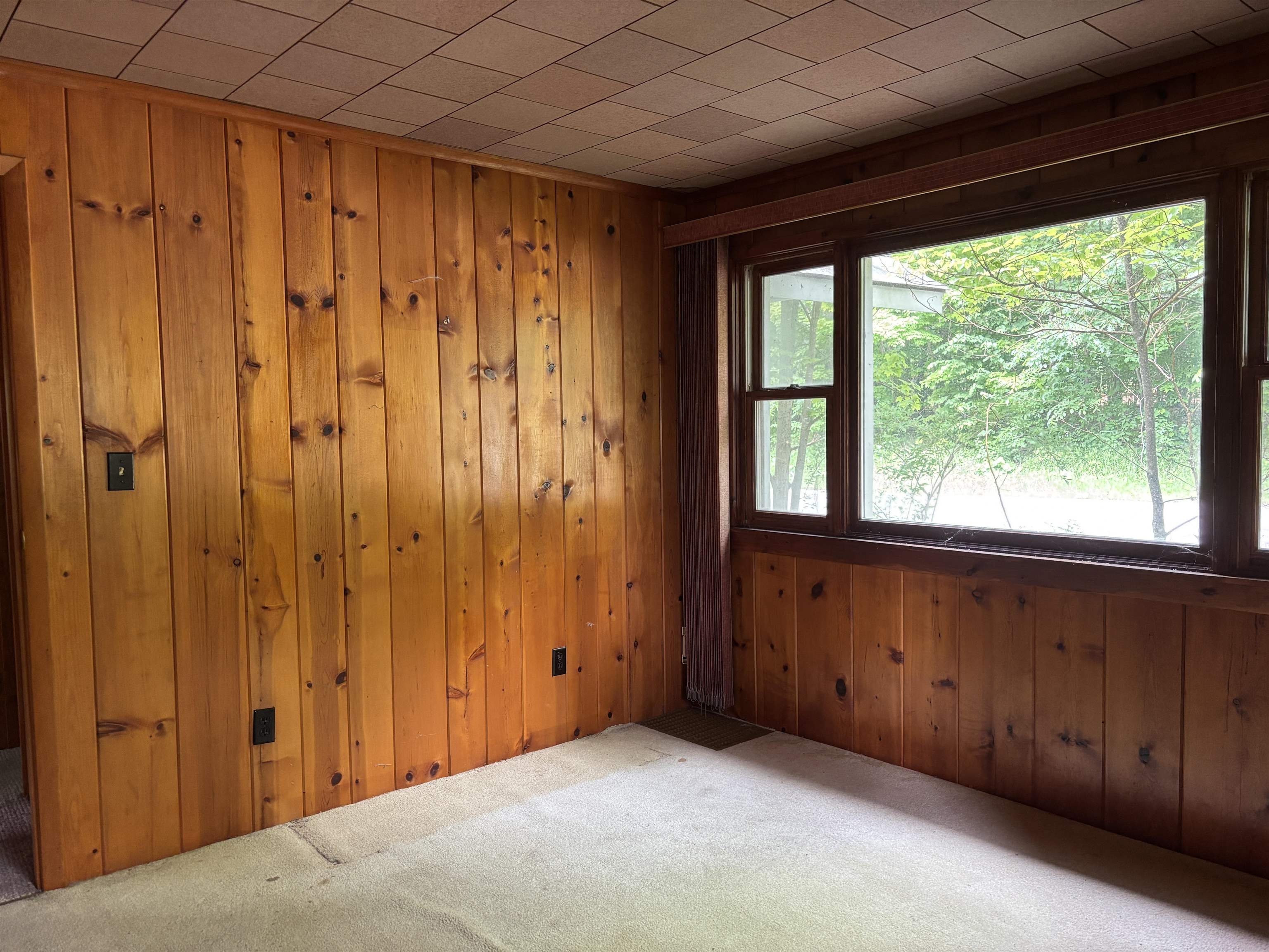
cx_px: 634
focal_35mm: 26
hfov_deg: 67.3
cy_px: 476
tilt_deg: -5.1
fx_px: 953
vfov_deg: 53.1
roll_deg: +0.8
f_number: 1.6
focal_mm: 5.96
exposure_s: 1/60
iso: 200
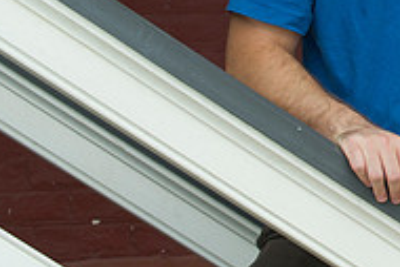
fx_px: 2713
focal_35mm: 244
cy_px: 23
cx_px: 562
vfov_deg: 5.6
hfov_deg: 8.3
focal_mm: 80
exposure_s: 1/125
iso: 400
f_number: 6.3
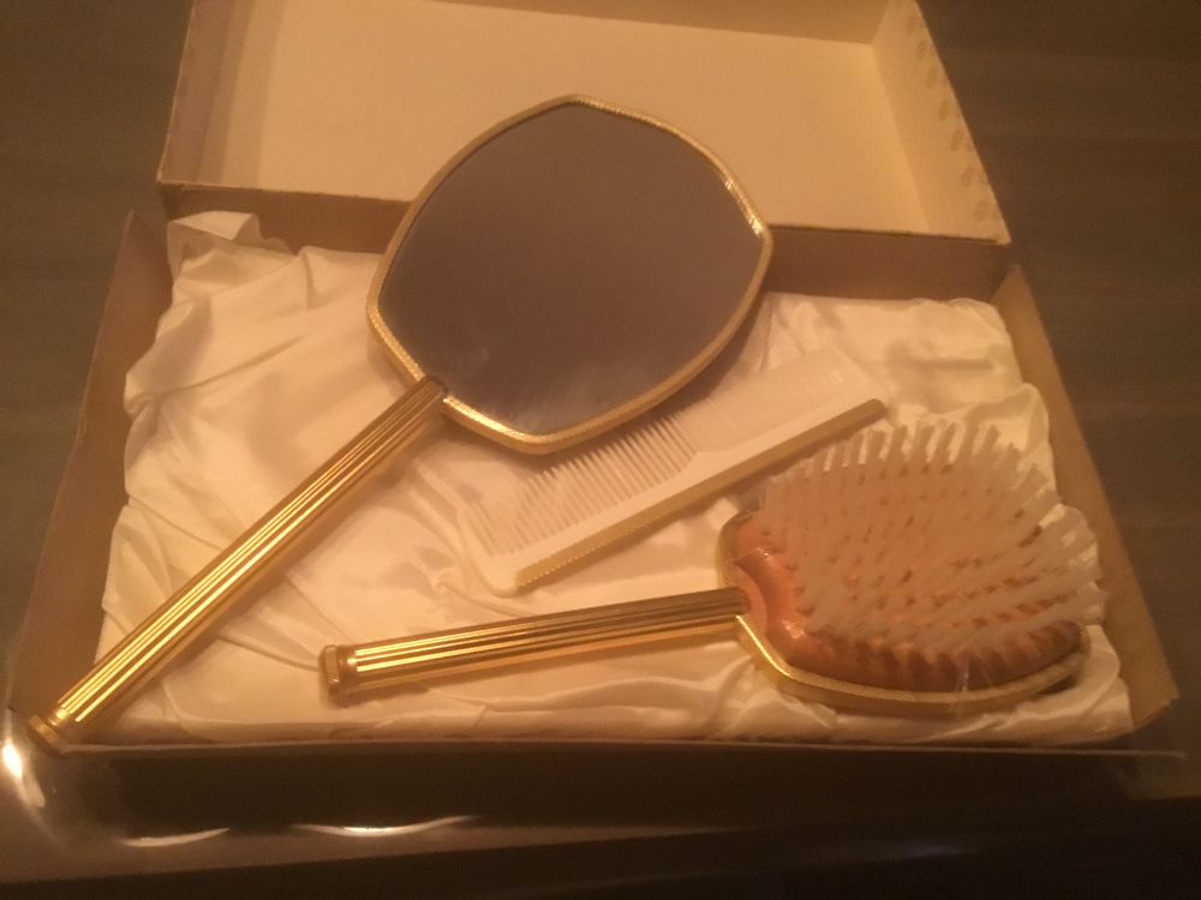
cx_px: 600
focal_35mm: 31
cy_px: 450
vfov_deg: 45.4
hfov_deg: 58.4
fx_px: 1076
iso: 500
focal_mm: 3.3
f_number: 2.4
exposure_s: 1/17
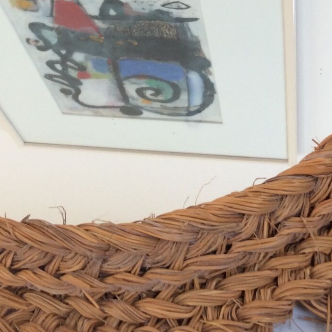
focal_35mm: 81
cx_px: 171
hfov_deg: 21.4
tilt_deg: -57.3
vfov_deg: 20.7
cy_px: 5
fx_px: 879
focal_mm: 3.3
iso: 32
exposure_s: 1/25
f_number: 2.4
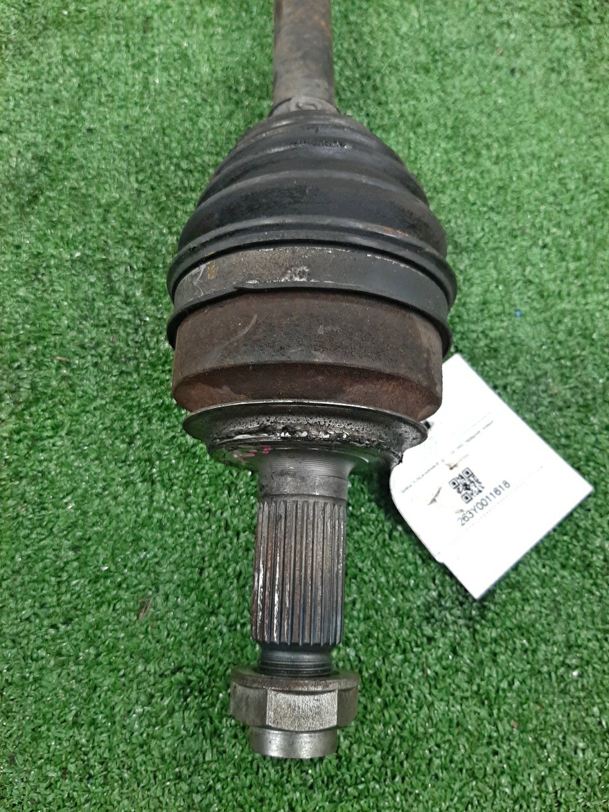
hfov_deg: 53.1
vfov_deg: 67.3
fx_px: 610
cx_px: 304
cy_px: 406
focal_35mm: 26
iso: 183
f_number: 1.7
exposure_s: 1/33
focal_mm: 3.93
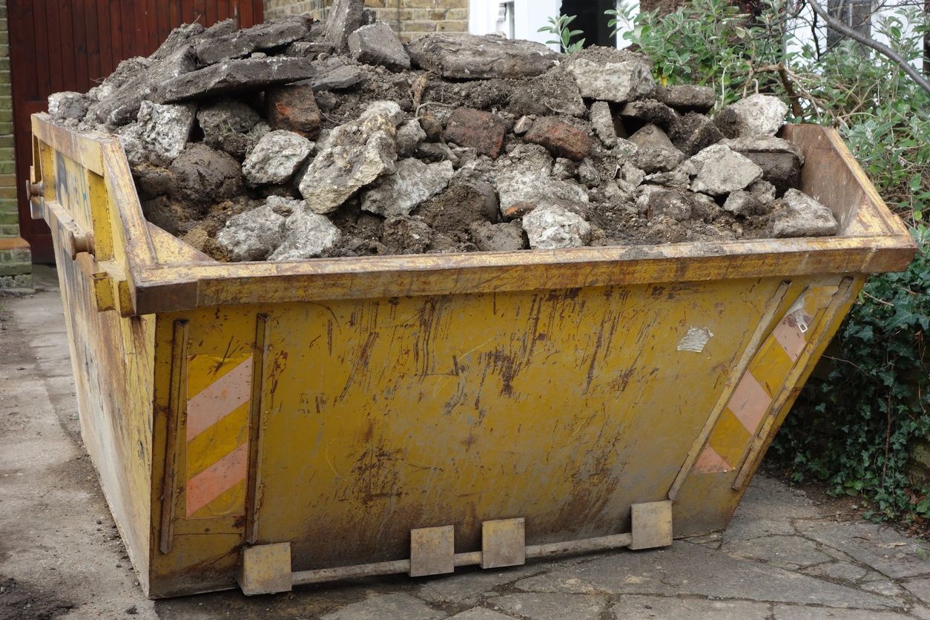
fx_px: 1524
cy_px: 310
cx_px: 465
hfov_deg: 33.9
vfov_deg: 23.0
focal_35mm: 59
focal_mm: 21.77
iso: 125
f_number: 5.6
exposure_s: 1/100
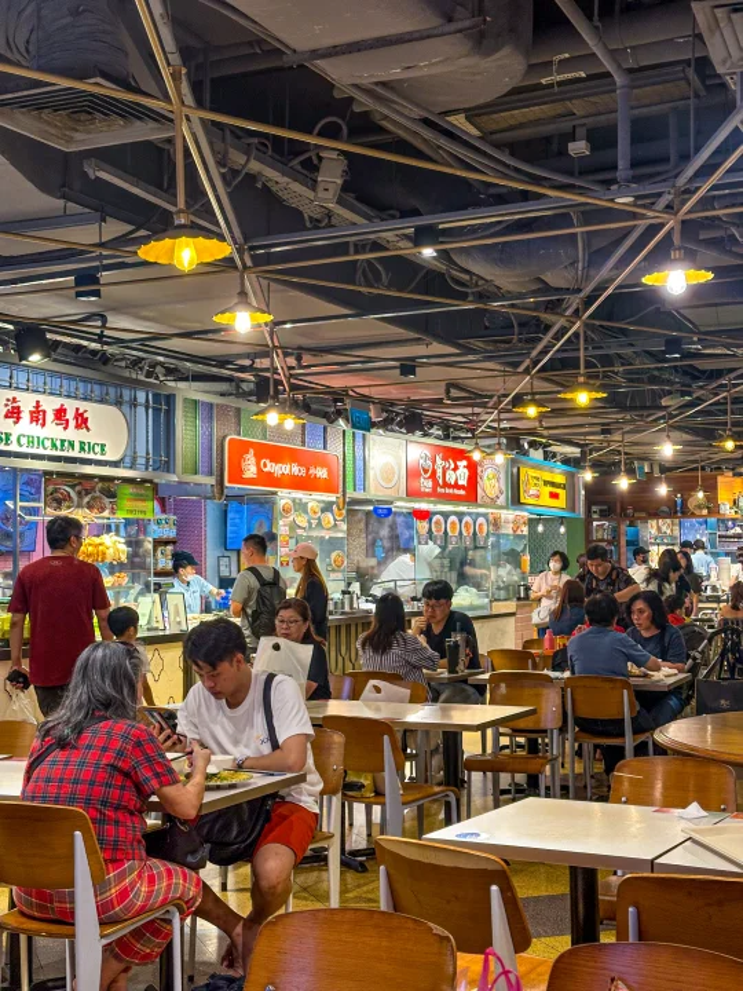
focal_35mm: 48
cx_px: 372
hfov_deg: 30.3
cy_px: 496
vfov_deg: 39.7
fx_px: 1374
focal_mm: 6.86
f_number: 1.8
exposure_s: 1/50
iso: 50
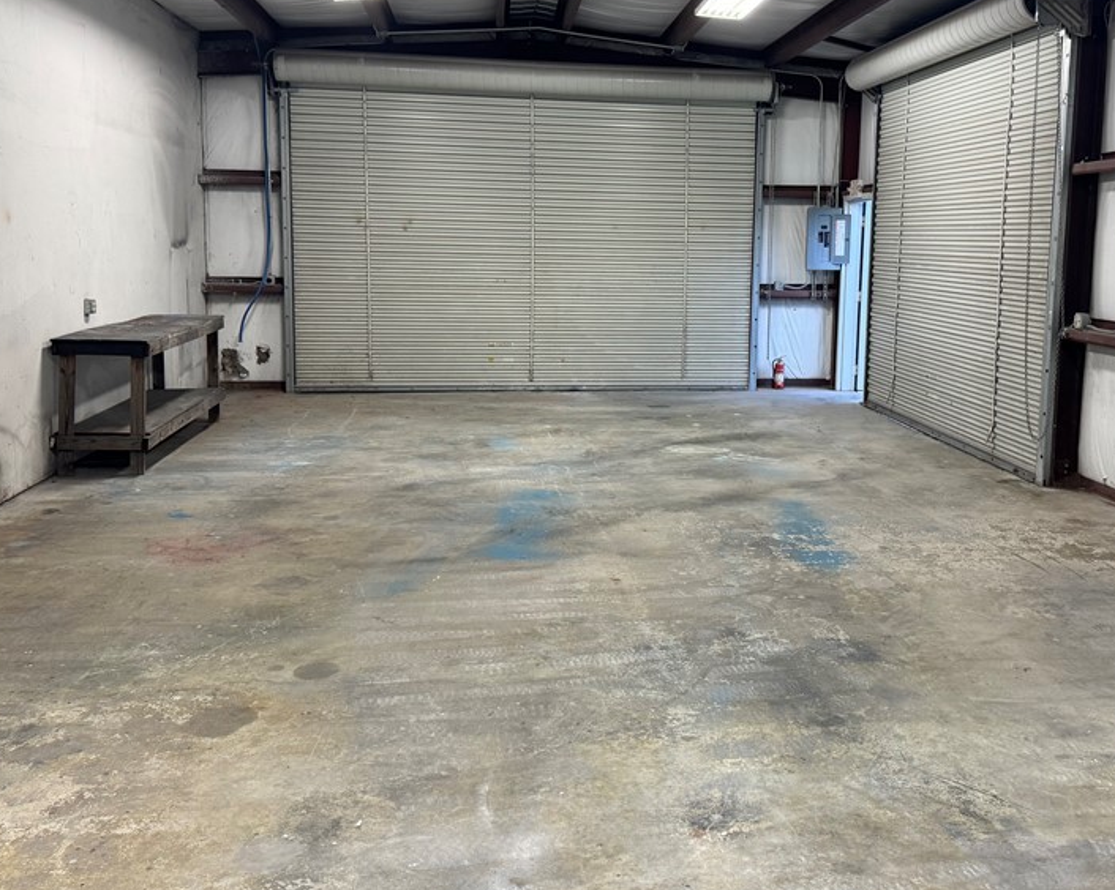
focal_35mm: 34
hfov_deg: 52.6
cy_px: 355
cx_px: 659
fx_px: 1121
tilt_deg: -5.7
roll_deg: -0.8
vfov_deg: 43.1
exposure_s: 1/120
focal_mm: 6.86
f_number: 1.78
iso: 200
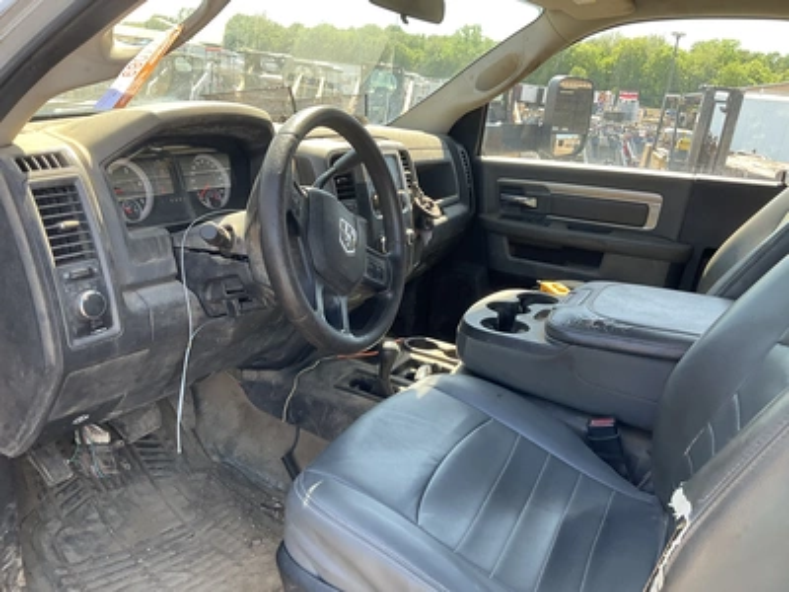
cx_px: 394
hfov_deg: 61.7
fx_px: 661
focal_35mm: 29
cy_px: 296
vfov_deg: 48.2
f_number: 1.8
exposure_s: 1/122
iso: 25
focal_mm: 3
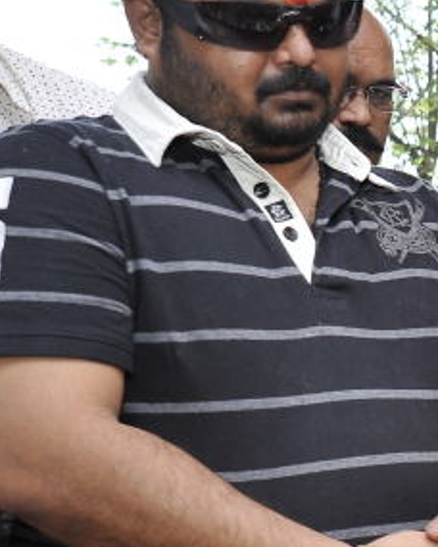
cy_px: 429
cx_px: 930
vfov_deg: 18.8
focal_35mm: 101
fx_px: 1637
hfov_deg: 12.9
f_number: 5
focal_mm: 30
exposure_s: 1/160
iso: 250
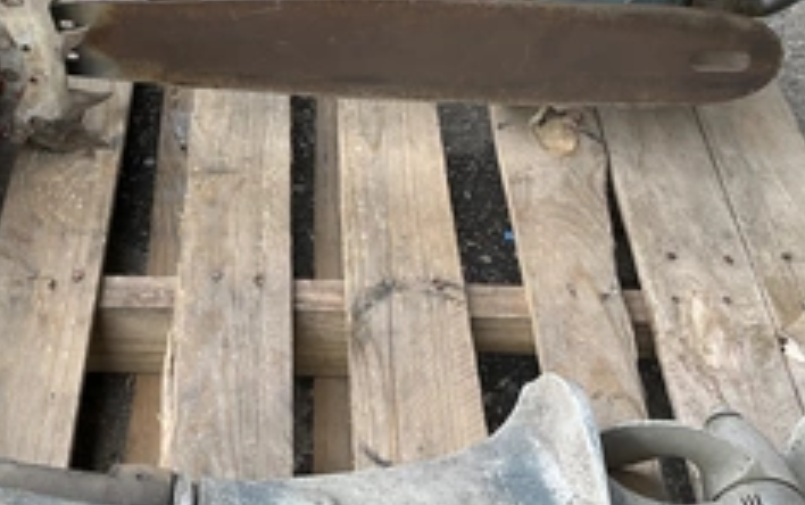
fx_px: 1142
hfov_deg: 38.2
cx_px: 239
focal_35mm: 52
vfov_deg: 24.3
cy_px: 65
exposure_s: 1/122
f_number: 1.8
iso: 20
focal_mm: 3
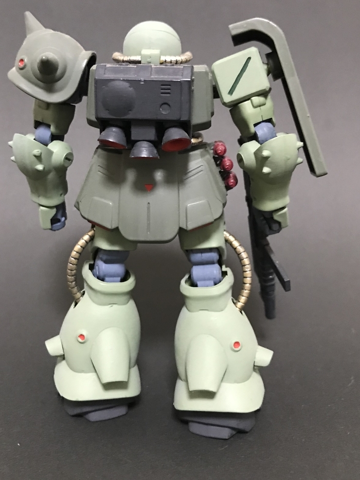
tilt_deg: -10.2
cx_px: 155
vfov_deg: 51.2
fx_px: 499
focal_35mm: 36
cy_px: 204
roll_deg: -0.5
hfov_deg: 39.6
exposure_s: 1/9
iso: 100
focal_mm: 3.99
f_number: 1.8
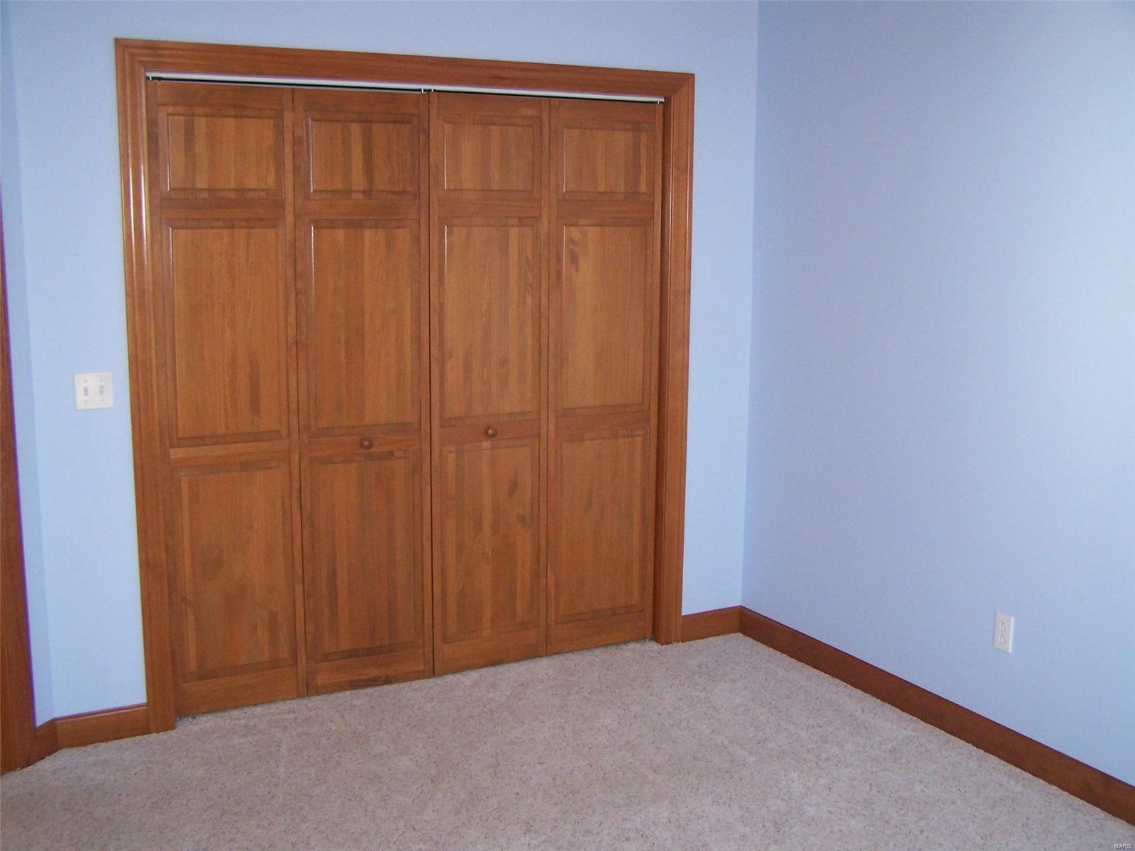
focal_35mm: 38
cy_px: 426
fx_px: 1246
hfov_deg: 49.0
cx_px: 568
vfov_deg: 37.7
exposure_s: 1/60
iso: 140
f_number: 2.8
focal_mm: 6.3
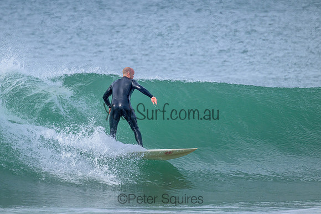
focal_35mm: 913
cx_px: 138
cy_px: 92
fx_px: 8144
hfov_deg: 2.3
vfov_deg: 1.5
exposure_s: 1/800
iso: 800
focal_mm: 800
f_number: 11
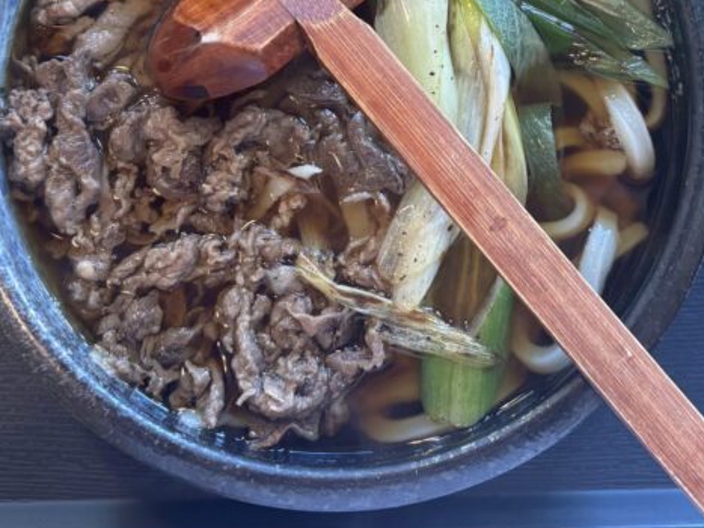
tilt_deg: -81.9
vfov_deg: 25.1
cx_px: 410
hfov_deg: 33.7
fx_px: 1159
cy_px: 84
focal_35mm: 57
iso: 250
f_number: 1.6
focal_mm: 5.96
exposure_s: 1/60
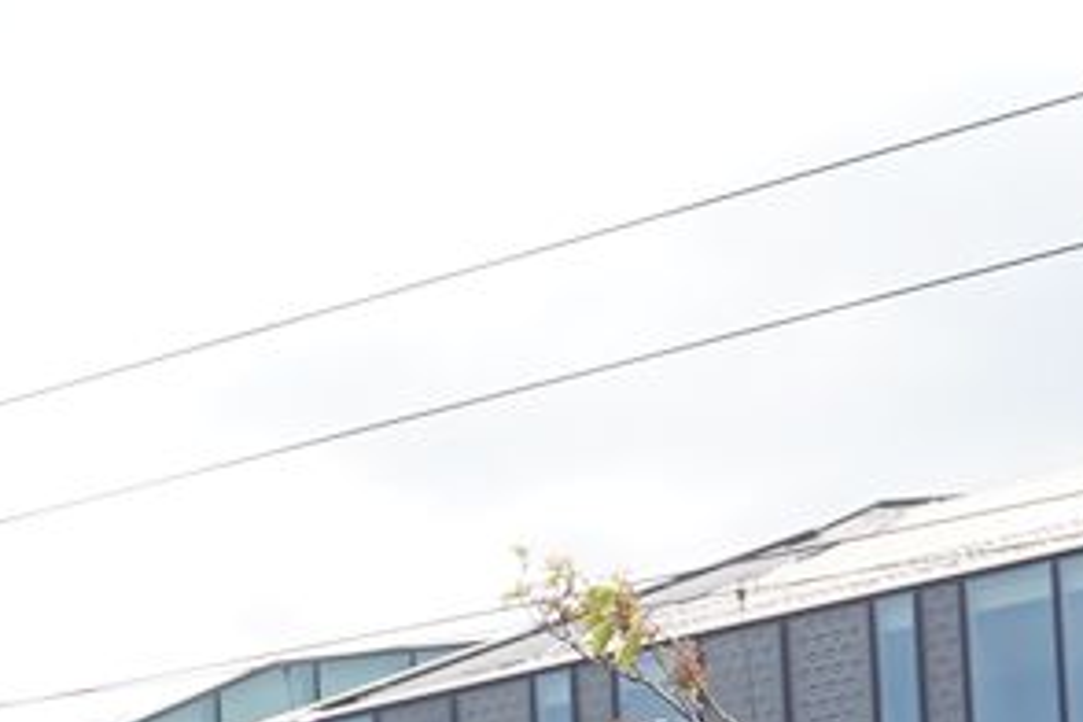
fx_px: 4903
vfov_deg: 7.9
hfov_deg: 11.1
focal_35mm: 163
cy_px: 1665
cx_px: -1311
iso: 100
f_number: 9
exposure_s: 1/100
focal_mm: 24
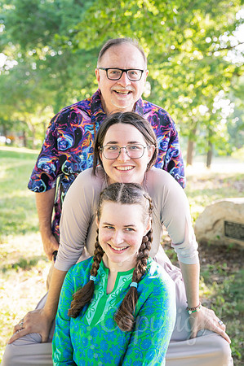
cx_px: 122
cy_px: 183
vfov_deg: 38.2
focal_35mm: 52
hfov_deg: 25.9
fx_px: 530
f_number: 4
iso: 1000
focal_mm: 52
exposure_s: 1/320
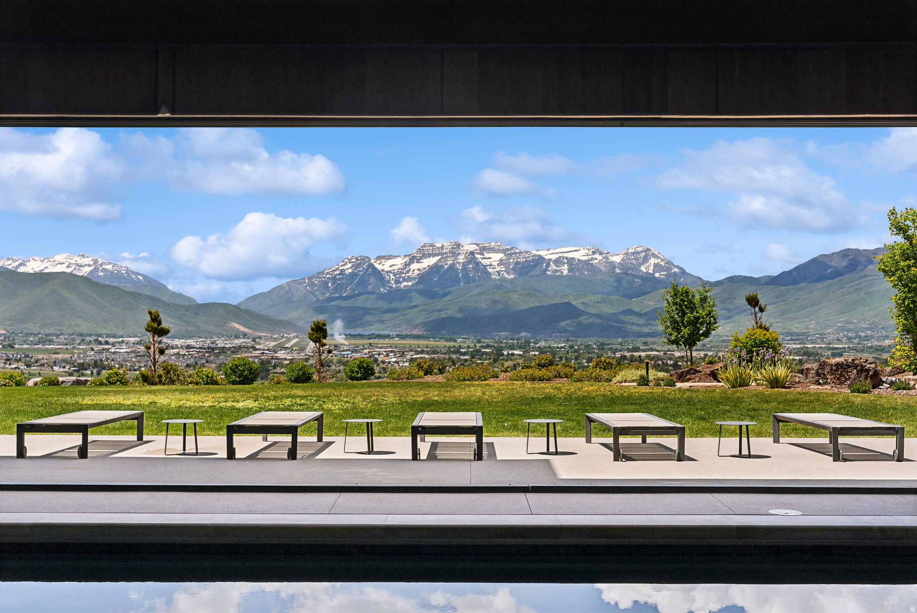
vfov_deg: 31.4
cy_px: 306
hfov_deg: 45.6
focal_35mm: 43
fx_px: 1091
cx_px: 458
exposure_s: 1/3200
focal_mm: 42.8
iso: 640
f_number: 6.3
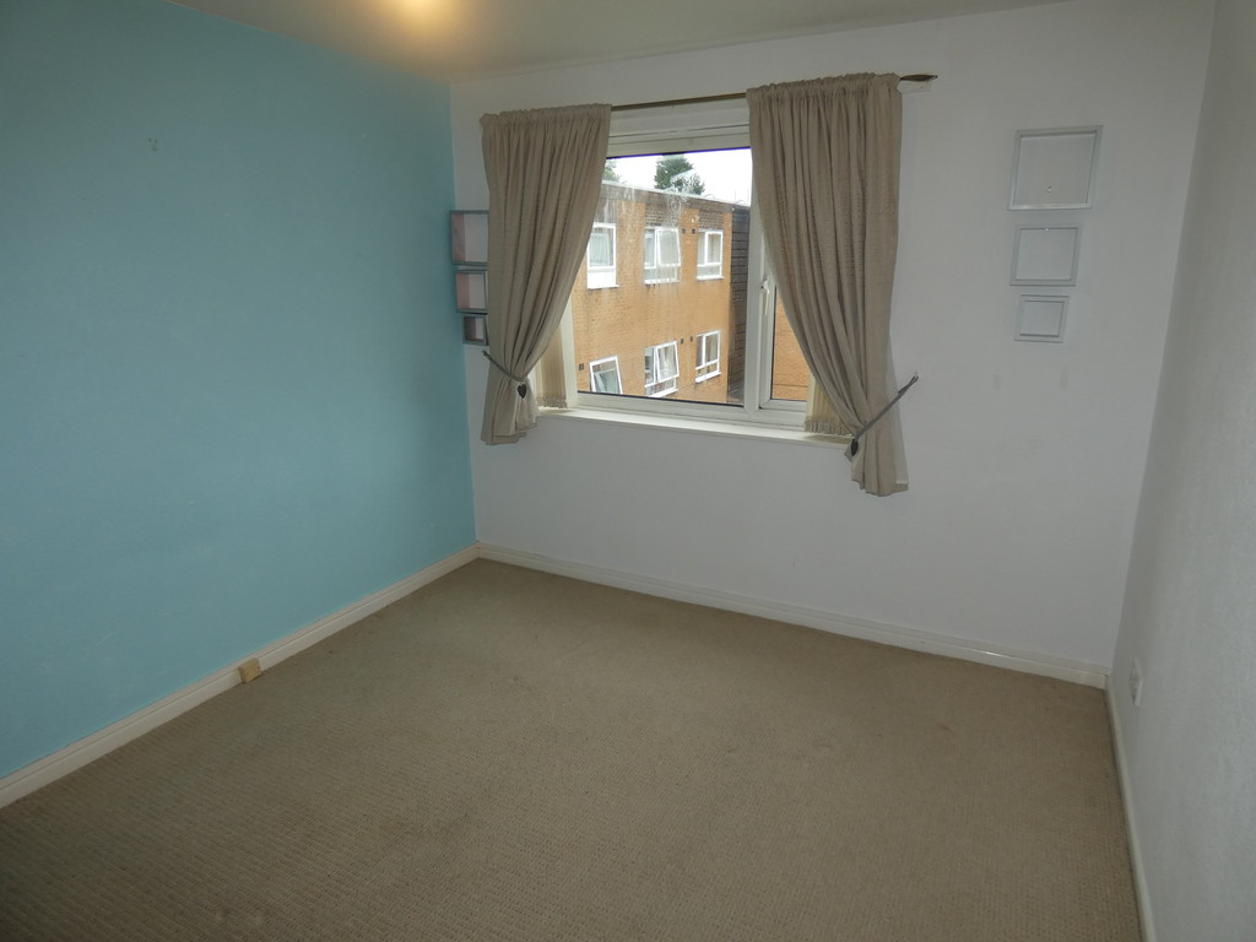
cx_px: 628
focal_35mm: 20
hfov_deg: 81.7
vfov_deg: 66.0
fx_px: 726
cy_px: 471
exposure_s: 1/60
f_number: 2.8
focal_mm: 3.6
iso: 80
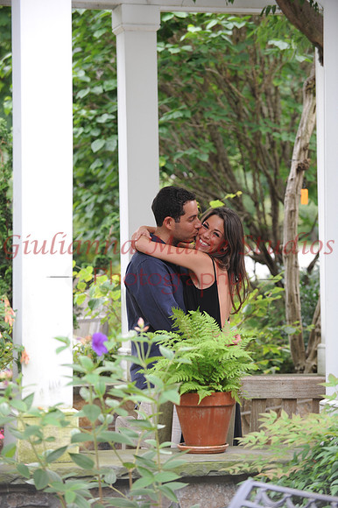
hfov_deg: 11.0
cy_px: 254
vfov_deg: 16.4
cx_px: 169
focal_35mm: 125
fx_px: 1762
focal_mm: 125
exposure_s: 1/100
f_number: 5
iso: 500
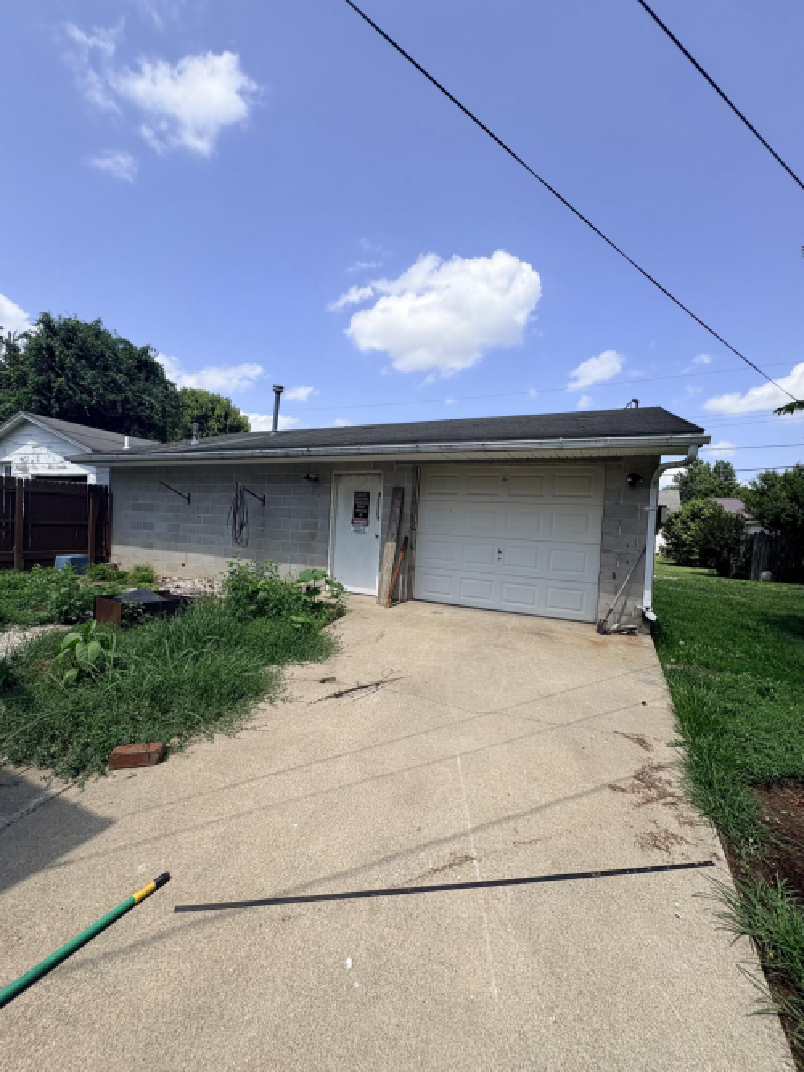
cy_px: 536
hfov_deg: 85.7
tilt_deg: -1.7
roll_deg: -3.4
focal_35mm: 14
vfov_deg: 102.1
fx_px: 434
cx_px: 402
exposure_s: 1/1832
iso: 50
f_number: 2.2
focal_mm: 2.22
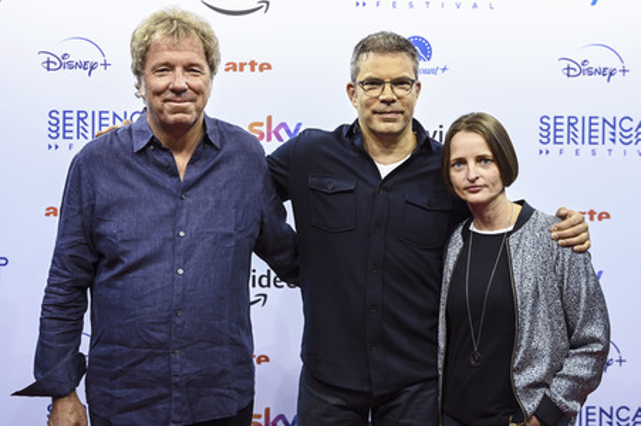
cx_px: 320
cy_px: 213
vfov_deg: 29.2
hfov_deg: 42.8
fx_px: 818
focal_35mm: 46
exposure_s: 1/200
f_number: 4
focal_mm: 46
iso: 500
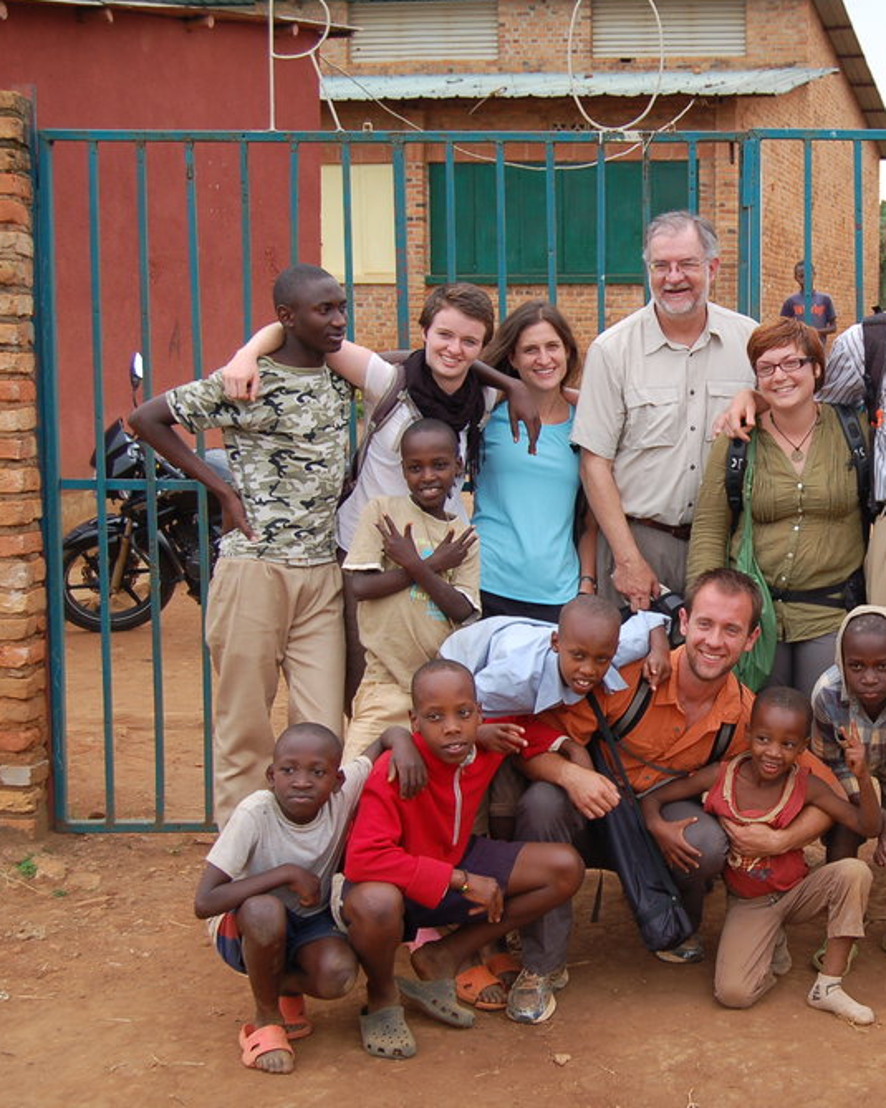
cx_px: 778
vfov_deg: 28.4
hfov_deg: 22.4
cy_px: 559
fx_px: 2187
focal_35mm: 67
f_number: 5.6
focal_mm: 31
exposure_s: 1/125
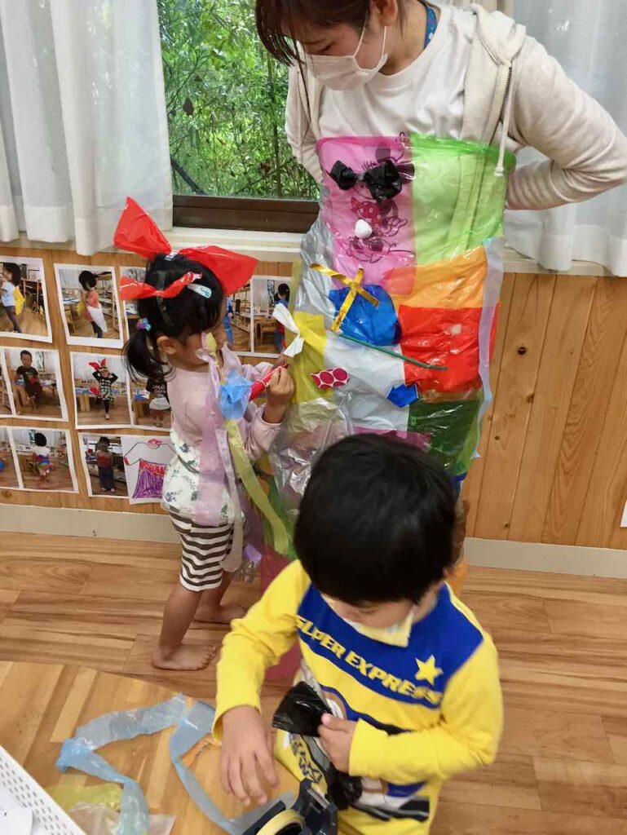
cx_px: 314
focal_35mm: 29
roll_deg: -1.1
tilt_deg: -28.7
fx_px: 700
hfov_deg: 48.3
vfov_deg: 61.6
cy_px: 418
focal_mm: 4.15
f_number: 2.2
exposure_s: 1/30
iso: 100
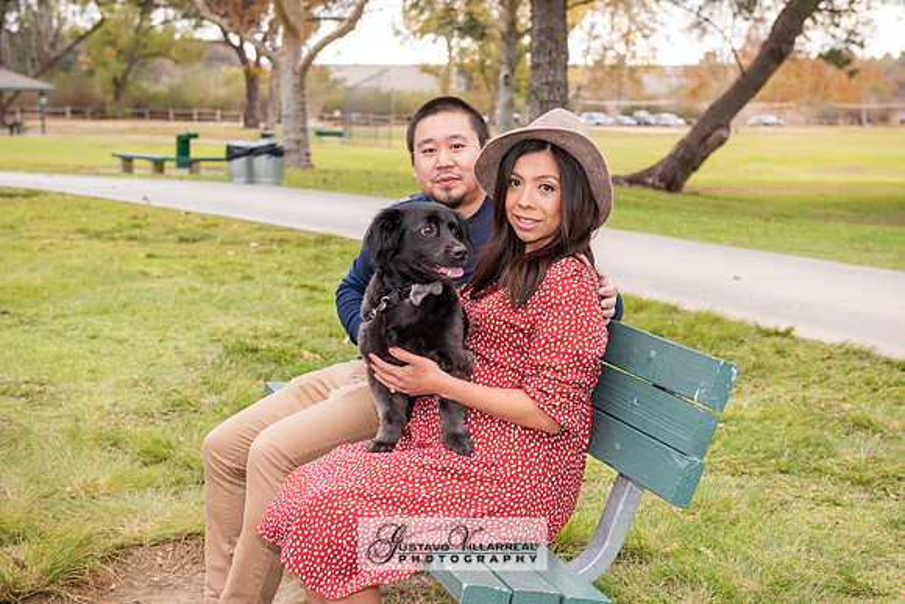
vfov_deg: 24.2
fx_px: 1408
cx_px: 452
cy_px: 302
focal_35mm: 56
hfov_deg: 35.6
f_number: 5
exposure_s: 1/125
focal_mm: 56
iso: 500
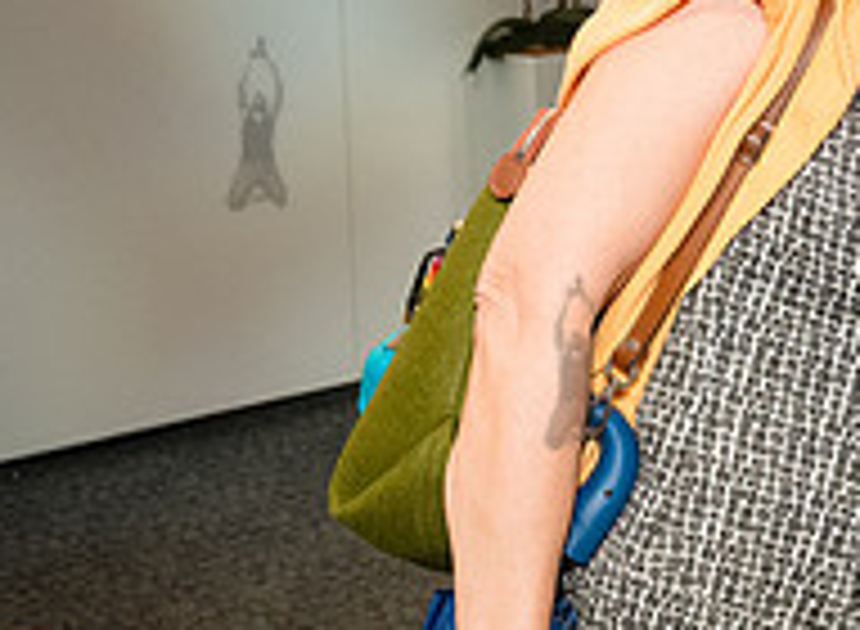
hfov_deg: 18.4
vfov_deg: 14.7
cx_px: 1273
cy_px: -106
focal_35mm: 96
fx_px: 2366
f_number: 4.5
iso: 4000
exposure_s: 1/320
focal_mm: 24
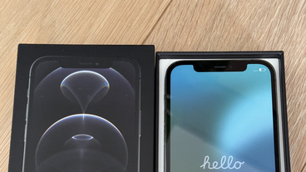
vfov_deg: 16.6
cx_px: 151
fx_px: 576
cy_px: 170
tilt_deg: -72.2
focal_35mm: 71
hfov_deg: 29.7
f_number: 1.78
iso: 250
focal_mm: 6.76
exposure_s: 1/42
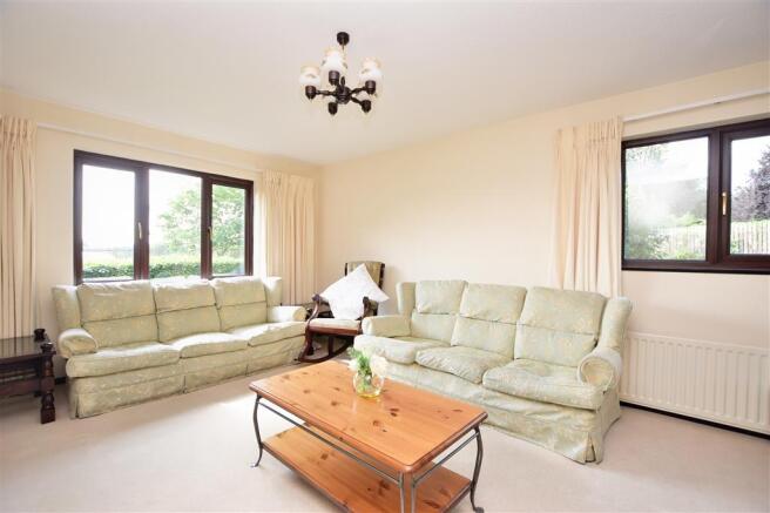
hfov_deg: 100.4
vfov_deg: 77.3
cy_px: 256
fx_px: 321
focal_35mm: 15
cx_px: 385
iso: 250
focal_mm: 10
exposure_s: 1/80
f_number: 5
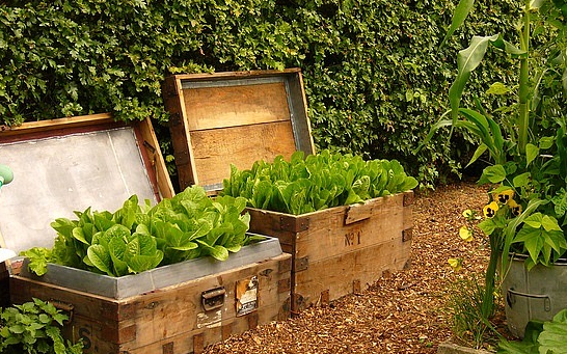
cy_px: 204
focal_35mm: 79
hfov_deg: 26.2
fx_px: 1221
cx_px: 284
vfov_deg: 16.5
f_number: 4.1
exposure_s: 1/250
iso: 100
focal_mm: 12.2
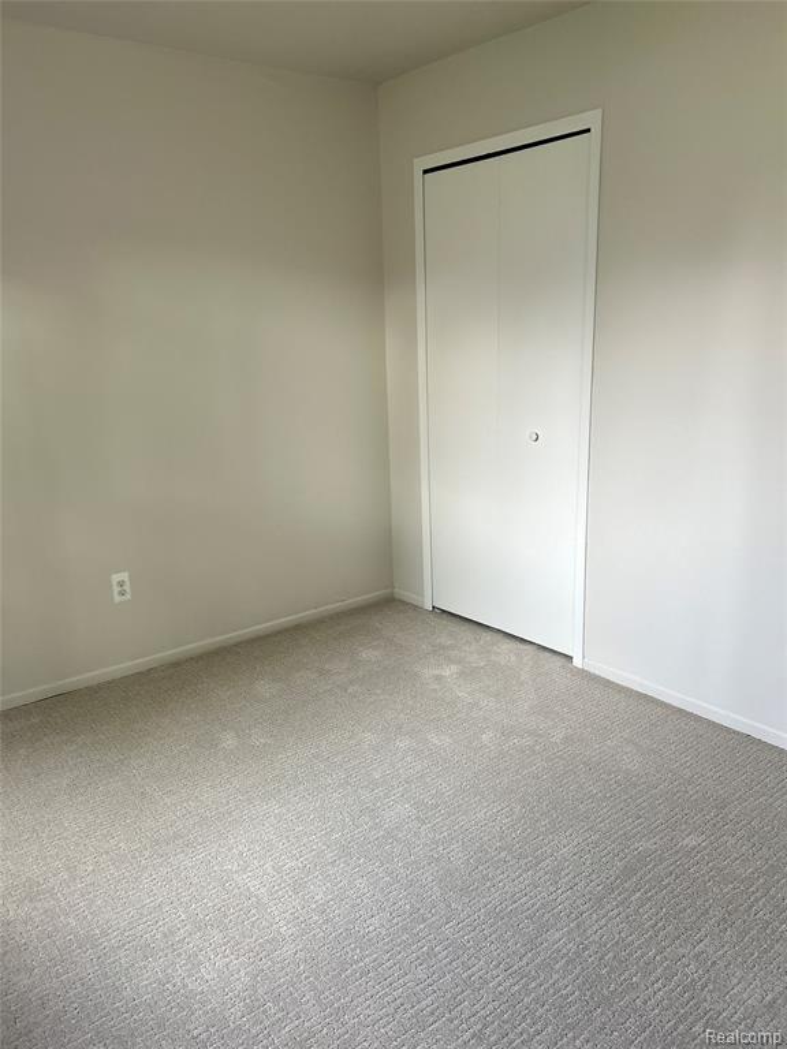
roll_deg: +1.8
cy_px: 524
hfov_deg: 53.1
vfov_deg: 67.3
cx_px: 394
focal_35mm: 26
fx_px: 788
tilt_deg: -14.9
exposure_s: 1/116
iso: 125
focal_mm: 5.7
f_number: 1.5
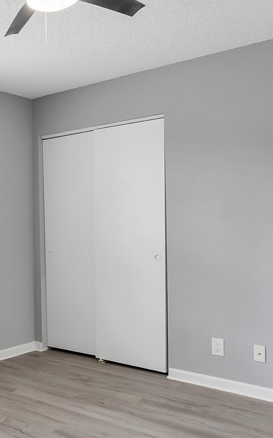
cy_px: 234
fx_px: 453
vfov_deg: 51.5
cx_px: -45
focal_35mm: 38
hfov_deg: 29.4
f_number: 8
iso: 800
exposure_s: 1/10
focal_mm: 10
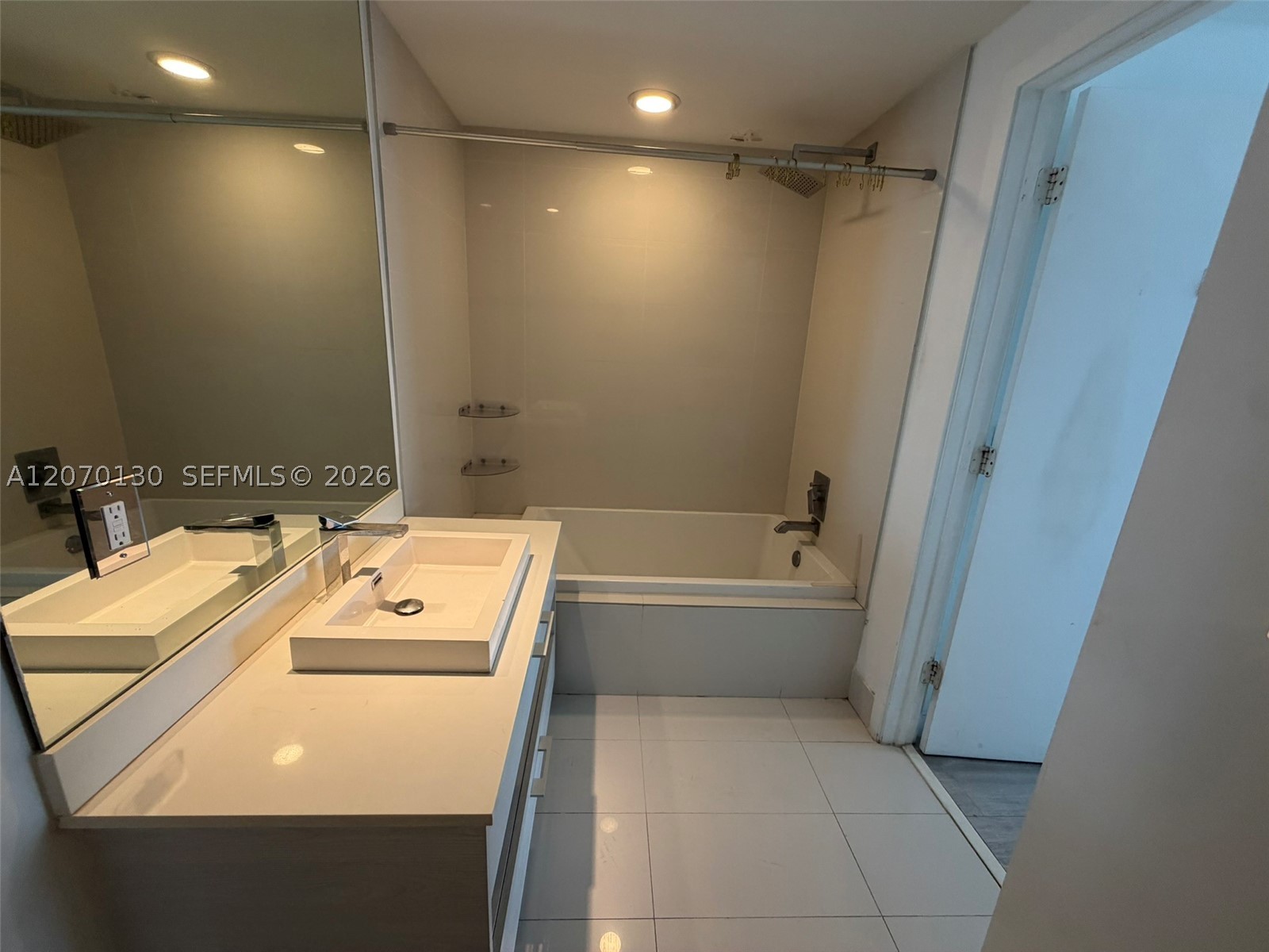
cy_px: 476
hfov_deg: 102.1
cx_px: 634
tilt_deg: -16.0
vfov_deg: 85.7
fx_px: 513
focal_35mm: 14
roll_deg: -2.4
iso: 250
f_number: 2.2
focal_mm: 2.22
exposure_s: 1/60
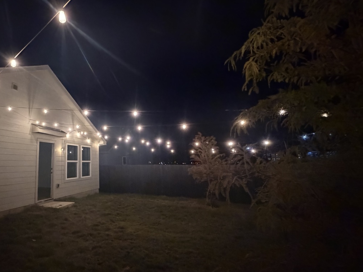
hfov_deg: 78.6
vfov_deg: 66.0
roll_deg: +2.1
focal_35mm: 20
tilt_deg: +8.8
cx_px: 116
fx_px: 210
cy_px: 134
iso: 2000
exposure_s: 1/30
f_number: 2.2
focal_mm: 2.22
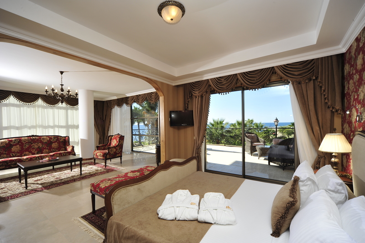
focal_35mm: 15
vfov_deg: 77.2
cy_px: 122
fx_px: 152
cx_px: 182
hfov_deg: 100.4
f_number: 11
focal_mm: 15
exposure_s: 1/80
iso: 200
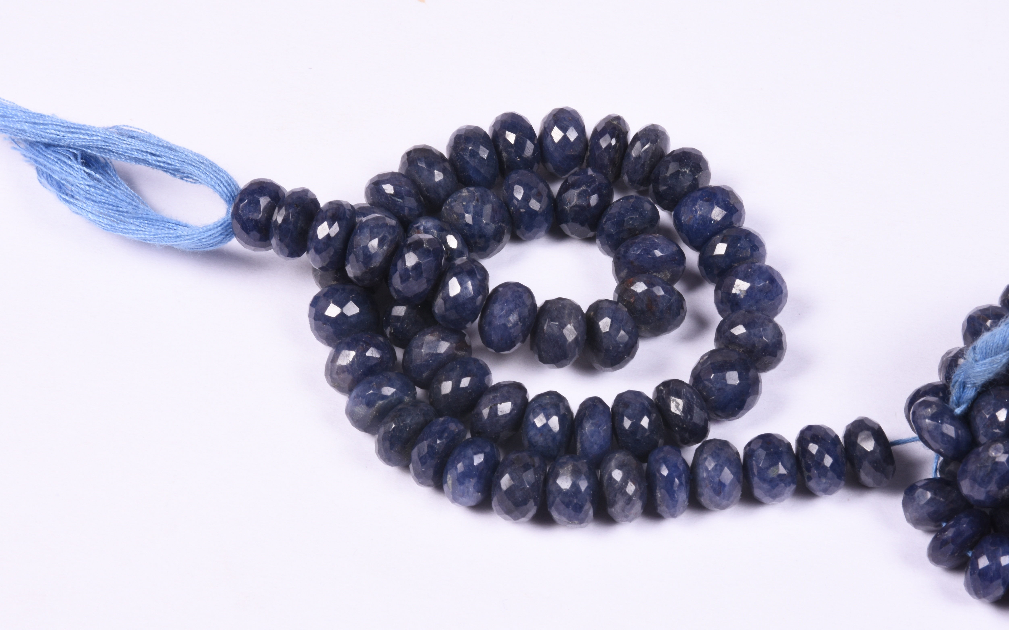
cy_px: 314
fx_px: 4207
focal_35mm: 153
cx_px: 504
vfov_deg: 8.6
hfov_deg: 13.7
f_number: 29
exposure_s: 1/125
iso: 320
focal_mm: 100
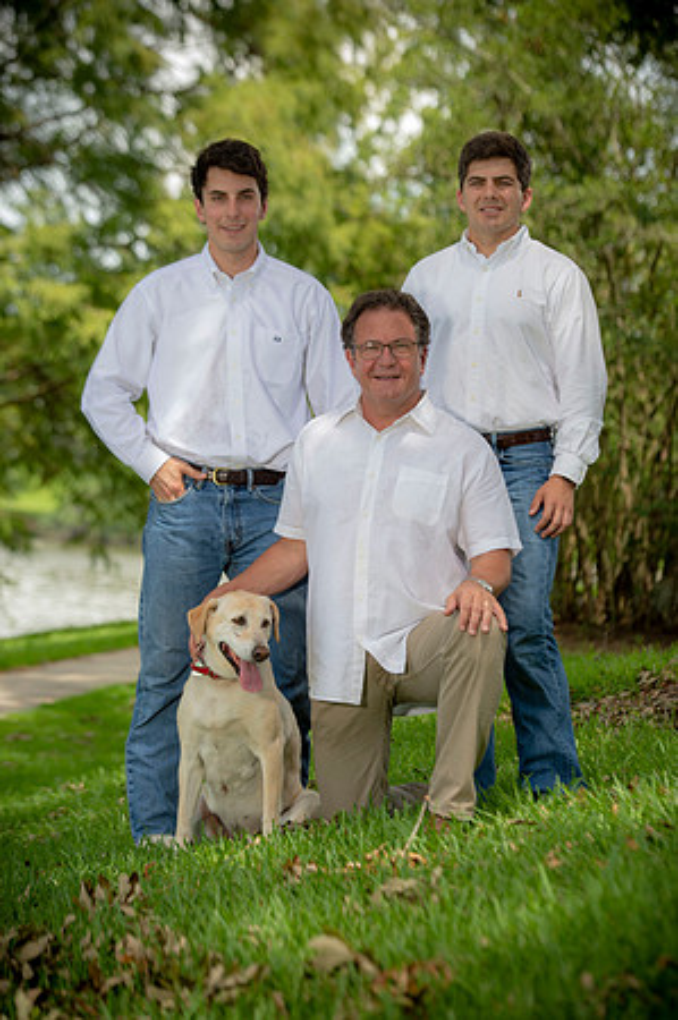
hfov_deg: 12.2
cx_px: 339
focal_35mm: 112
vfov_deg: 18.3
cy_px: 510
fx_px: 3171
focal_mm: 112
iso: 100
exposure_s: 1/200
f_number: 4.5
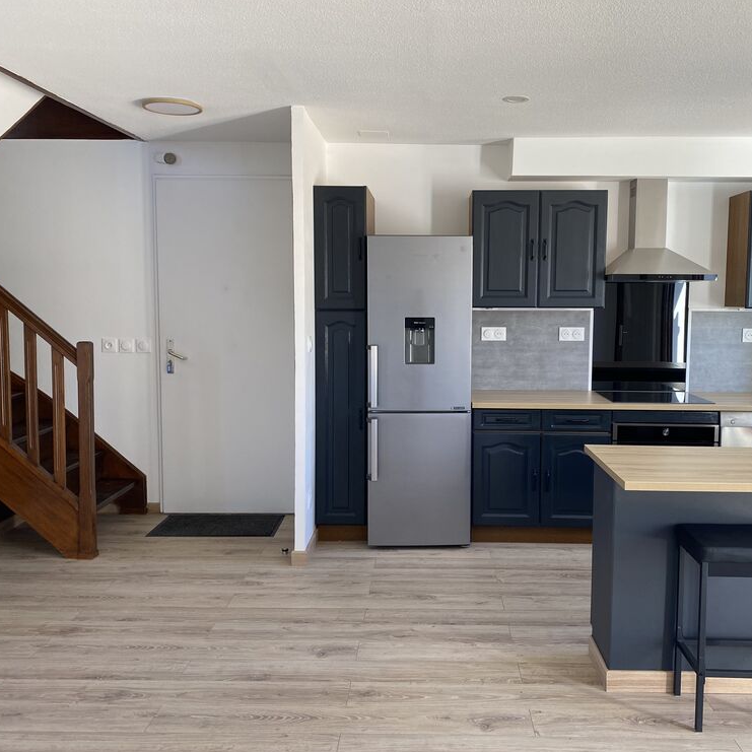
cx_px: 430
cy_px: 375
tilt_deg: -5.7
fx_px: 762
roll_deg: -0.3
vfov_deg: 52.5
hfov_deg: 52.3
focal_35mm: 31
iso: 100
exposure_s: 1/122
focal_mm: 4.25
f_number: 1.8
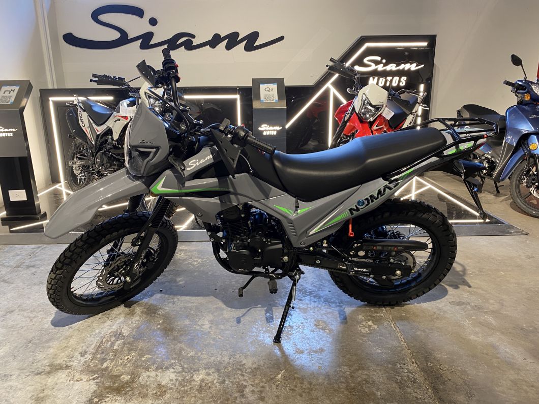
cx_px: 270
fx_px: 405
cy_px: 202
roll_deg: +1.6
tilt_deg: -16.6
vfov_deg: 53.1
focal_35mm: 26
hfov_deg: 67.3
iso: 100
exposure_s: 1/50
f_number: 1.8
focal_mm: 4.25
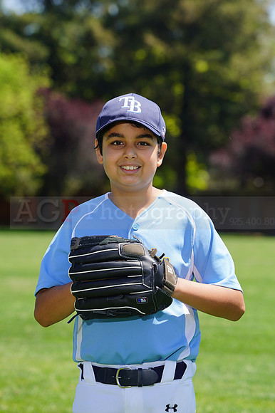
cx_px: 138
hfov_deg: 6.0
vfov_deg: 9.0
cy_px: 206
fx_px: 2627
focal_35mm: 229
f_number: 9
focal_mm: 229
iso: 100
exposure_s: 1/160
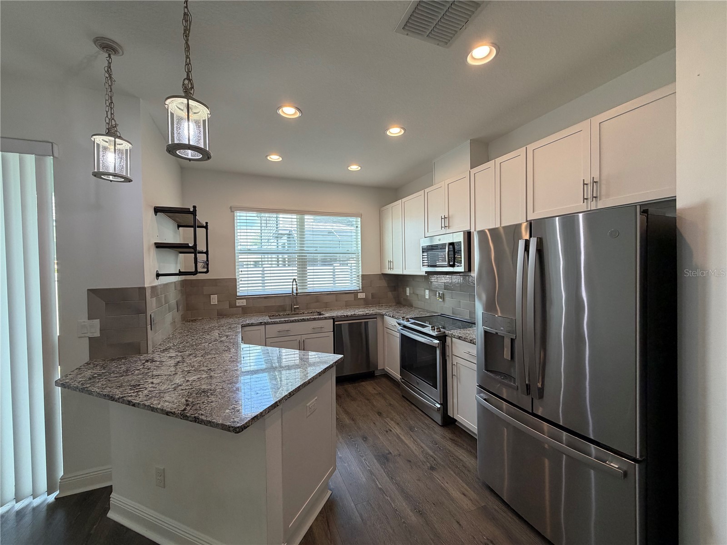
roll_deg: +1.6
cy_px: 272
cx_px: 364
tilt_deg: -1.2
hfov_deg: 102.1
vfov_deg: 85.7
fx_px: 294
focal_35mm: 14
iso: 160
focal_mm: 2.22
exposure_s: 1/120
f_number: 2.2
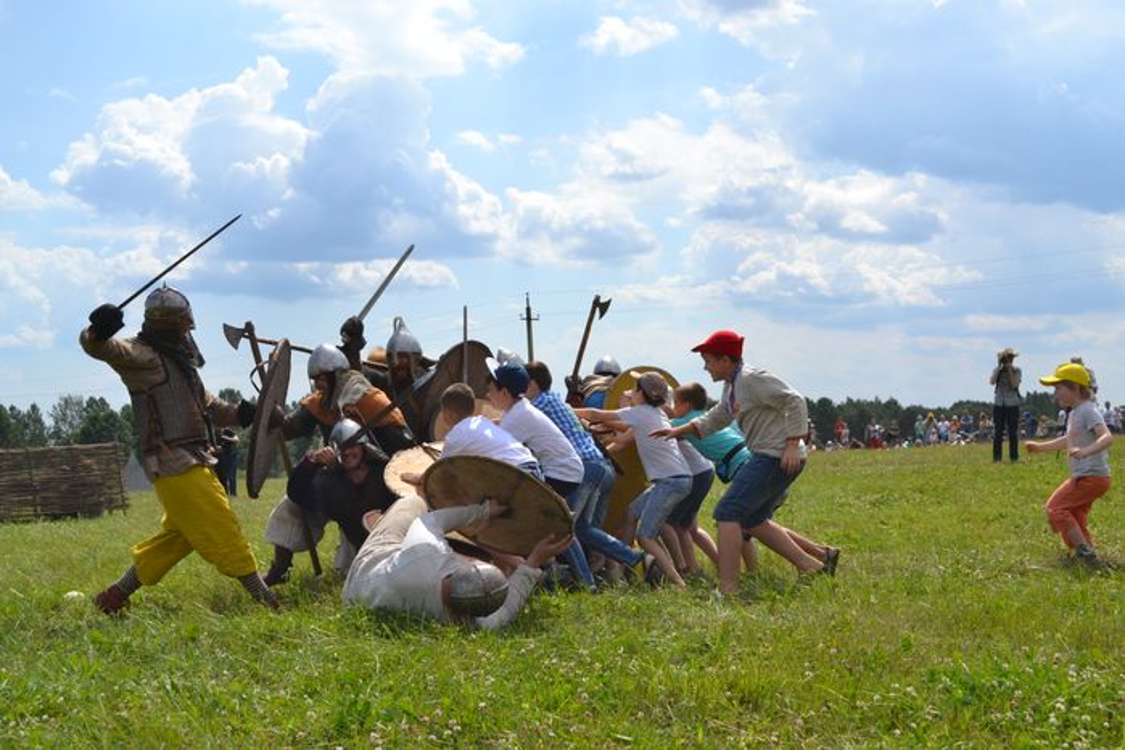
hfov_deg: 41.1
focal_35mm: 48
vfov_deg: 28.1
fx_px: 1500
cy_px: 375
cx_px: 562
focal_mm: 32
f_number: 7.1
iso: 400
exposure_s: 1/2000
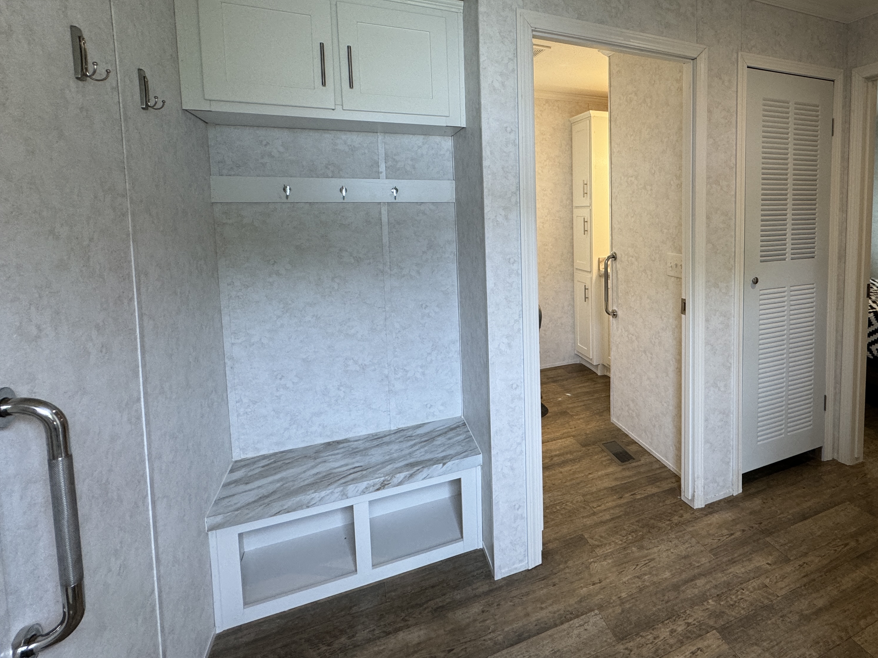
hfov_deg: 81.6
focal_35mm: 19
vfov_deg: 67.7
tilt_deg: -5.5
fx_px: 482
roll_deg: +0.3
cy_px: 249
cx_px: 590
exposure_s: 1/120
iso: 160
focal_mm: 2.22
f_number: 2.2
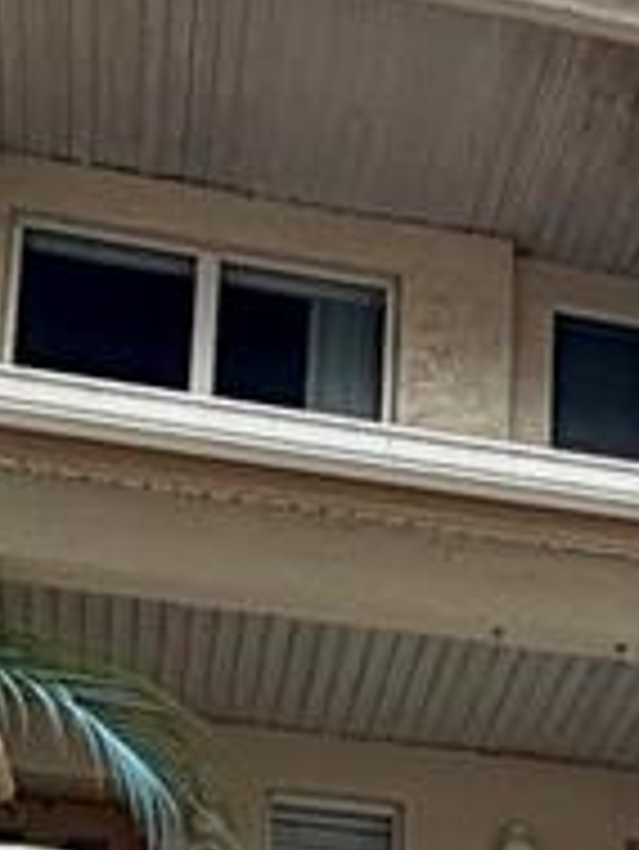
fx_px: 2188
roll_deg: -0.4
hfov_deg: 16.3
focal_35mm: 89
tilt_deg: +12.0
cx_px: 652
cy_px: 1246
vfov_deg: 19.4
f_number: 2.2
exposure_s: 1/602
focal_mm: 2.22
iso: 40
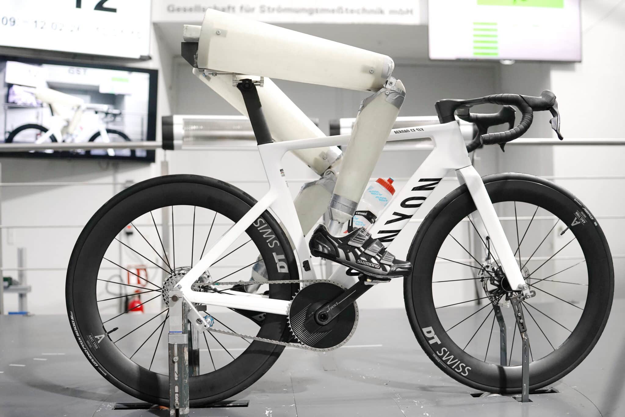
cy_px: 208
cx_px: 312
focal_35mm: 35
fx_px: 608
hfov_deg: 54.4
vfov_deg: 37.8
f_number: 2.2
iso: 1600
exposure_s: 1/800
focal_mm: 35
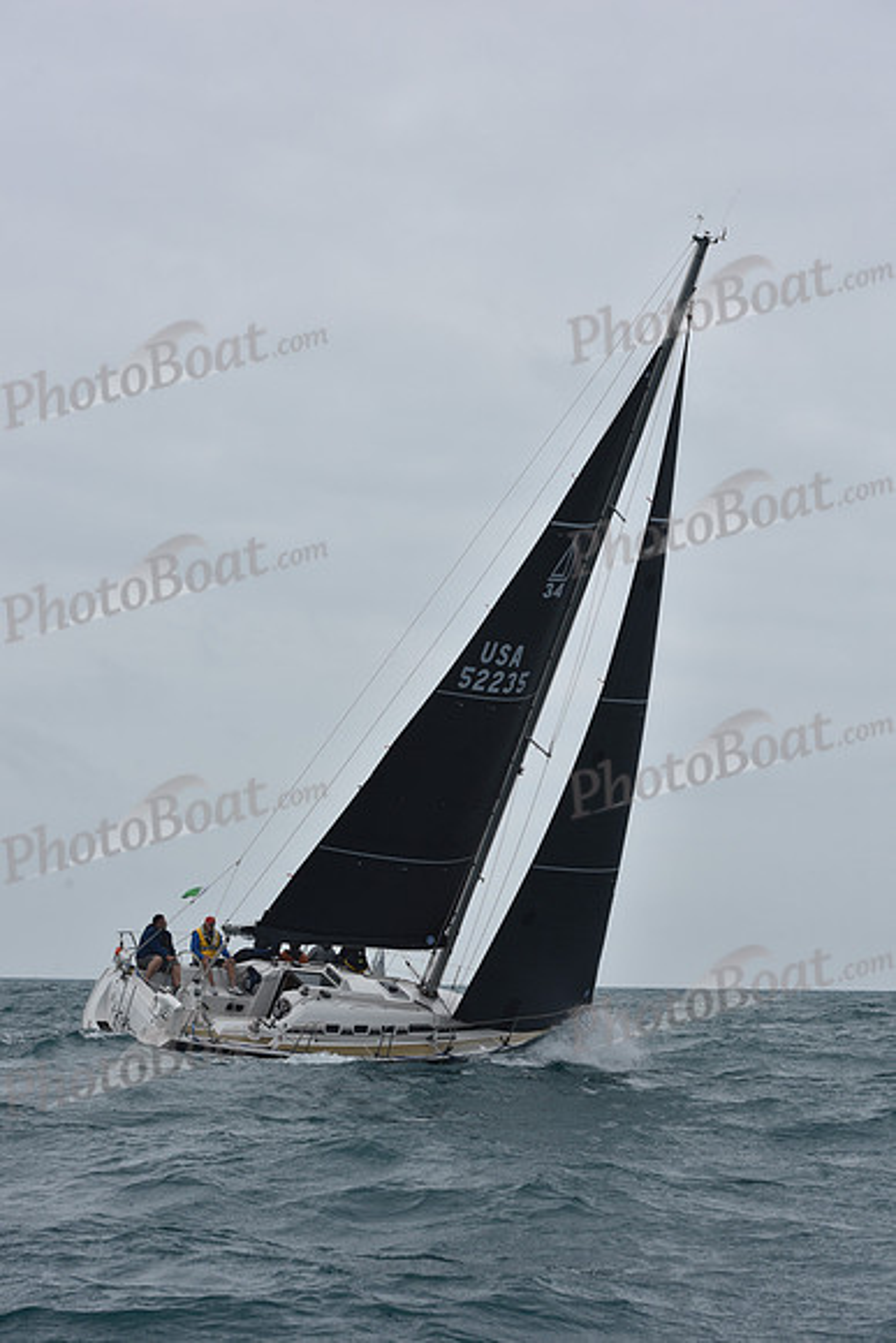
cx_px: 448
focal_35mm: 70
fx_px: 2612
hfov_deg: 19.5
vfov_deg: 28.8
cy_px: 672
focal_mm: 70
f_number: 9
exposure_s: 1/800
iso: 250
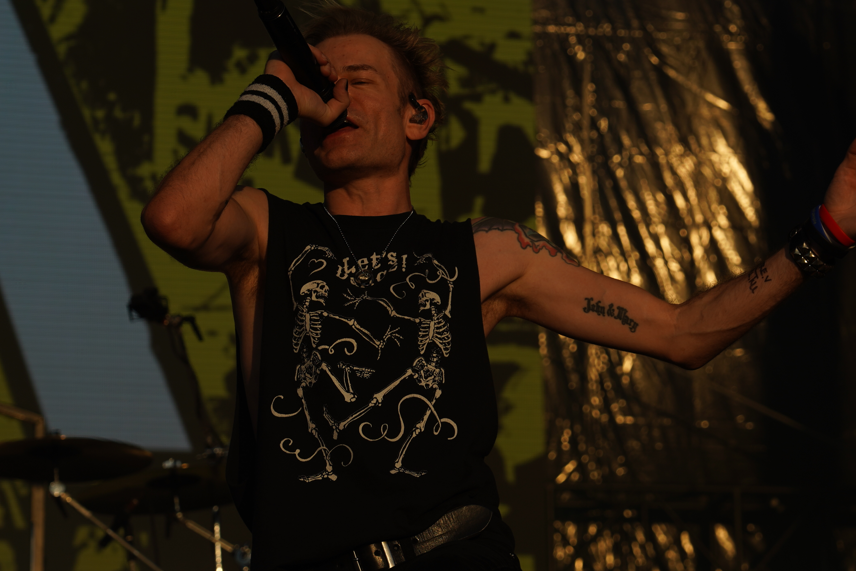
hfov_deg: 13.7
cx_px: 518
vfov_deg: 9.1
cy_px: 260
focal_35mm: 150
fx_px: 3566
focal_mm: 105
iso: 100
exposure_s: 1/800
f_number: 8
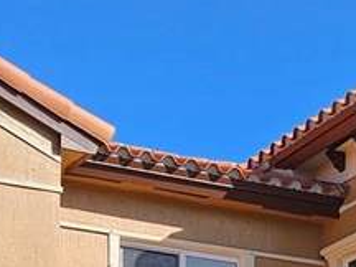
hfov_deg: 14.5
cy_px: 458
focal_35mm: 136
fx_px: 1399
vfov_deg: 10.4
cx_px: 213
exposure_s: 1/2265
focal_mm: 5.4
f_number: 1.8
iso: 25
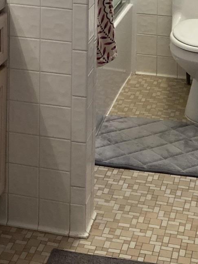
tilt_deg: -7.4
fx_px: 755
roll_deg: -0.6
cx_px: 46
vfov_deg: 18.1
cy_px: -105
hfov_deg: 14.9
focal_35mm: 99
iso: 80
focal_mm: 3.99
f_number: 1.8
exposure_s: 1/60
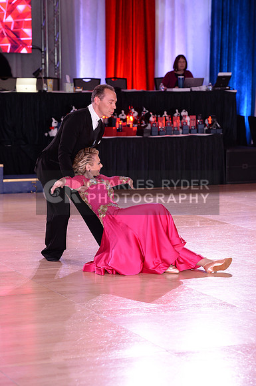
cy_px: 193
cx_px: 128
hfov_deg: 12.2
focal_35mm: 112
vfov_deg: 18.3
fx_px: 1198
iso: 1600
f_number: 4.5
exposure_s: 1/250
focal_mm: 112
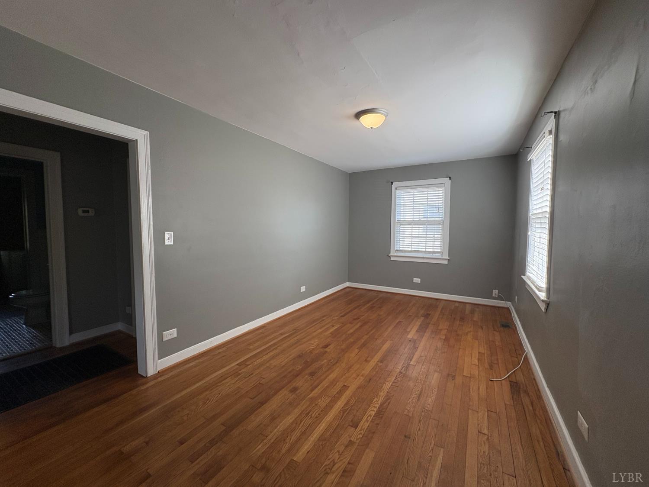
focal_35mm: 14
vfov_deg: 85.7
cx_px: 324
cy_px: 244
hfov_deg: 102.1
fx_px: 262
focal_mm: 2.22
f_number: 2.2
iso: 125
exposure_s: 1/120
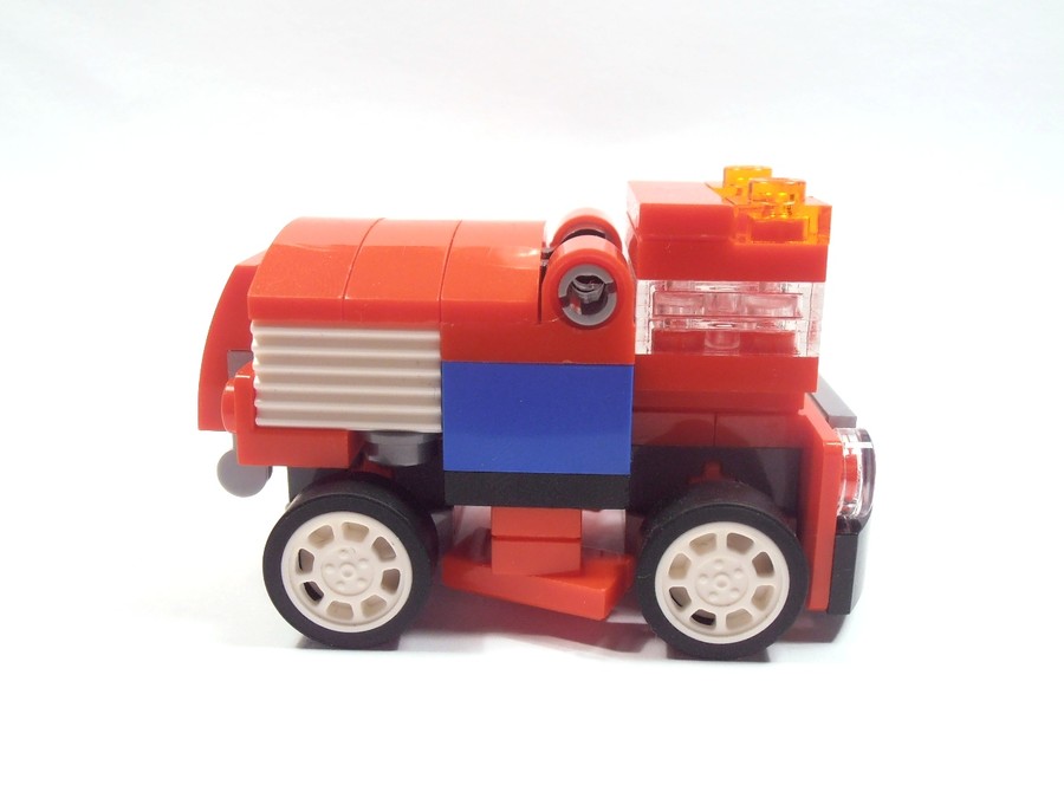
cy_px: 399
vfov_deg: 38.7
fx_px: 1137
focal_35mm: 37
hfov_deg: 50.1
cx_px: 532
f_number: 3.9
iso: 100
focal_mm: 6.61
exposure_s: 1/40
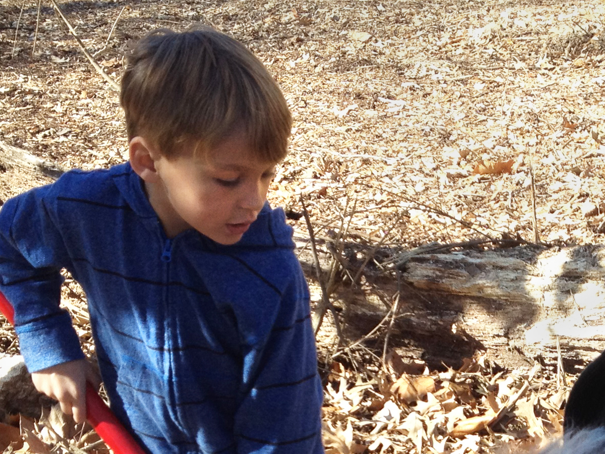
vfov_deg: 15.0
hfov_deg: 19.8
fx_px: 1678
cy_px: 505
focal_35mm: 96
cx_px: 604
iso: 64
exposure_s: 1/370
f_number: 2.4
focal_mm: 4.28
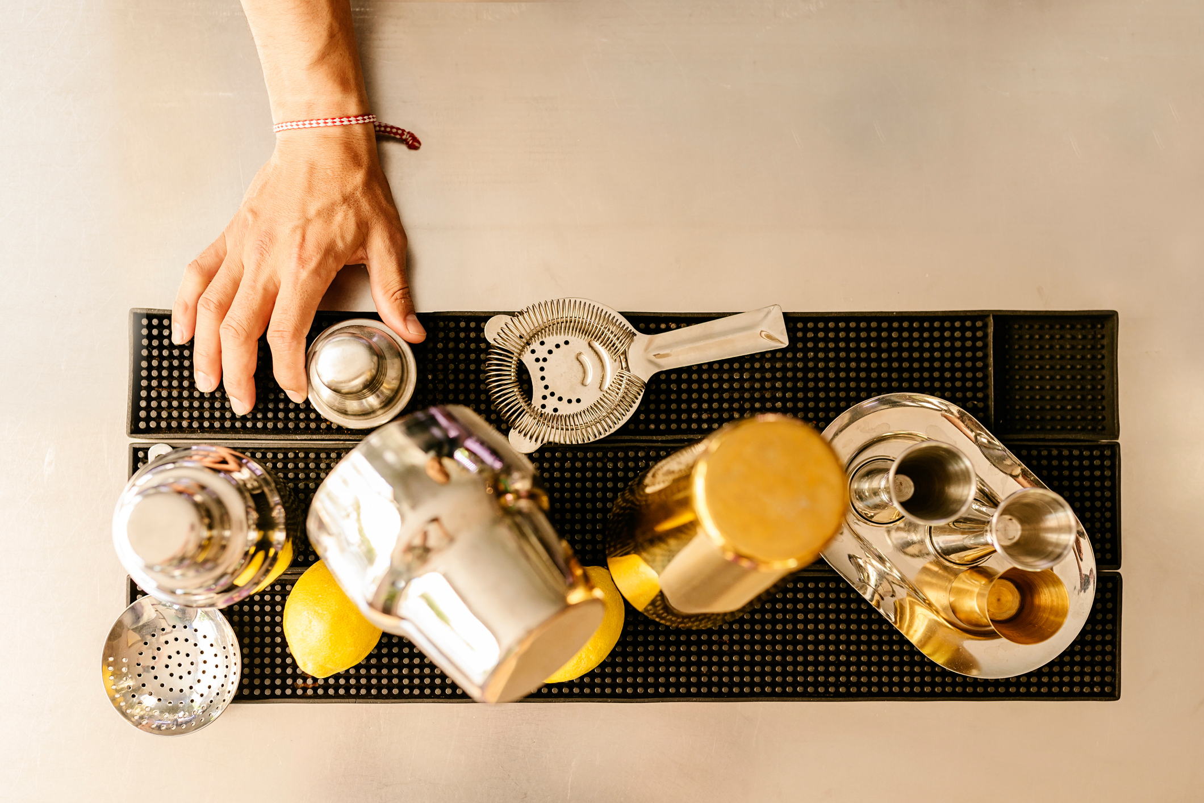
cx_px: 602
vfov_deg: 37.9
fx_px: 1171
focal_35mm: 35
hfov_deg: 54.4
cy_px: 402
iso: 640
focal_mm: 35
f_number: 3.2
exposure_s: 1/80
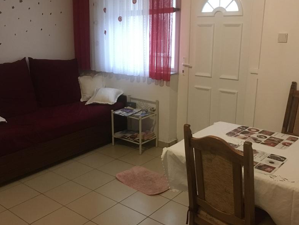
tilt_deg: -16.2
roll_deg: +0.0
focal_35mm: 37
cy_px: 109
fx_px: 320
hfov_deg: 50.1
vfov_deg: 38.7
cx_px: 141
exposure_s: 1/17
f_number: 2.2
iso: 320
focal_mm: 4.15
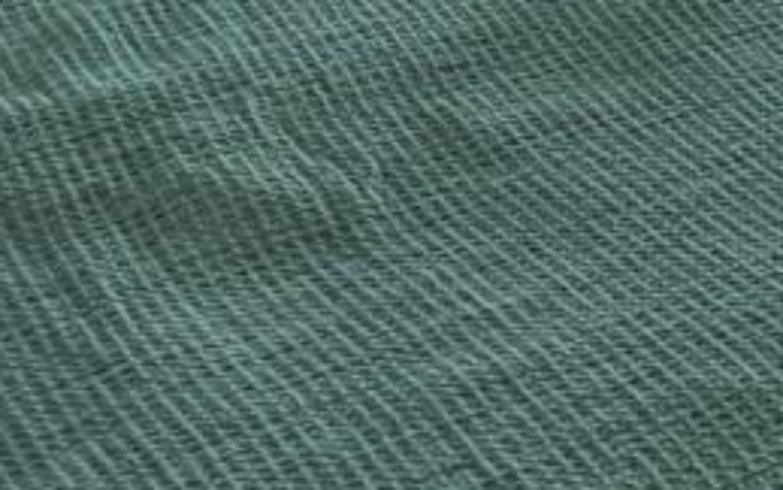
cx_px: 2162
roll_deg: +0.3
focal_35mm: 157
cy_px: -847
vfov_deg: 7.6
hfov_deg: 10.5
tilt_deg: -9.3
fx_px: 3351
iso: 80
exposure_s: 1/2331
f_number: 1.78
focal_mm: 6.76
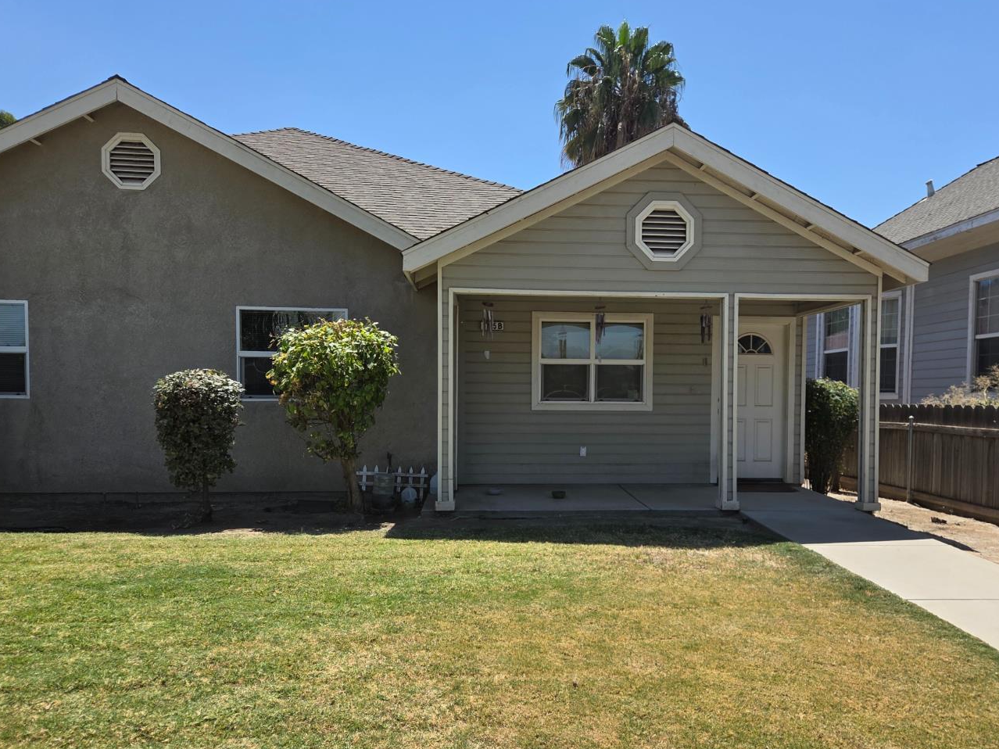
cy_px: 405
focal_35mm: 27
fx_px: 779
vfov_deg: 51.3
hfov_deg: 65.2
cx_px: 553
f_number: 1.8
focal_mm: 5.4
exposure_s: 1/4559
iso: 80
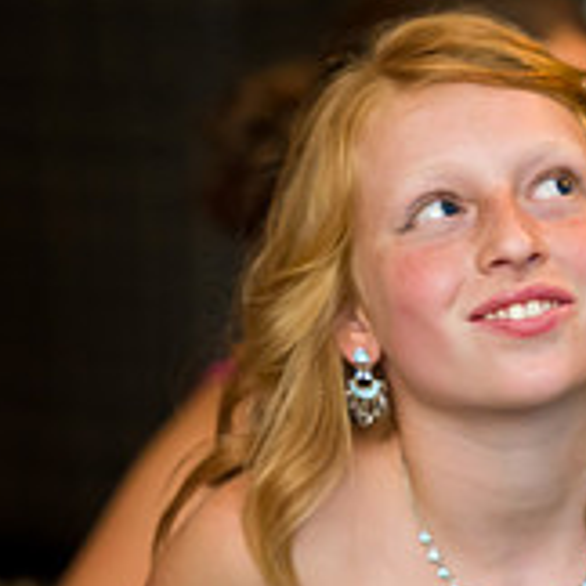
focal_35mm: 427
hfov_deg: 4.1
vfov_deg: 4.1
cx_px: 470
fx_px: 8178
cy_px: 260
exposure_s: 1/50
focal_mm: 140
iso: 1600
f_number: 2.8
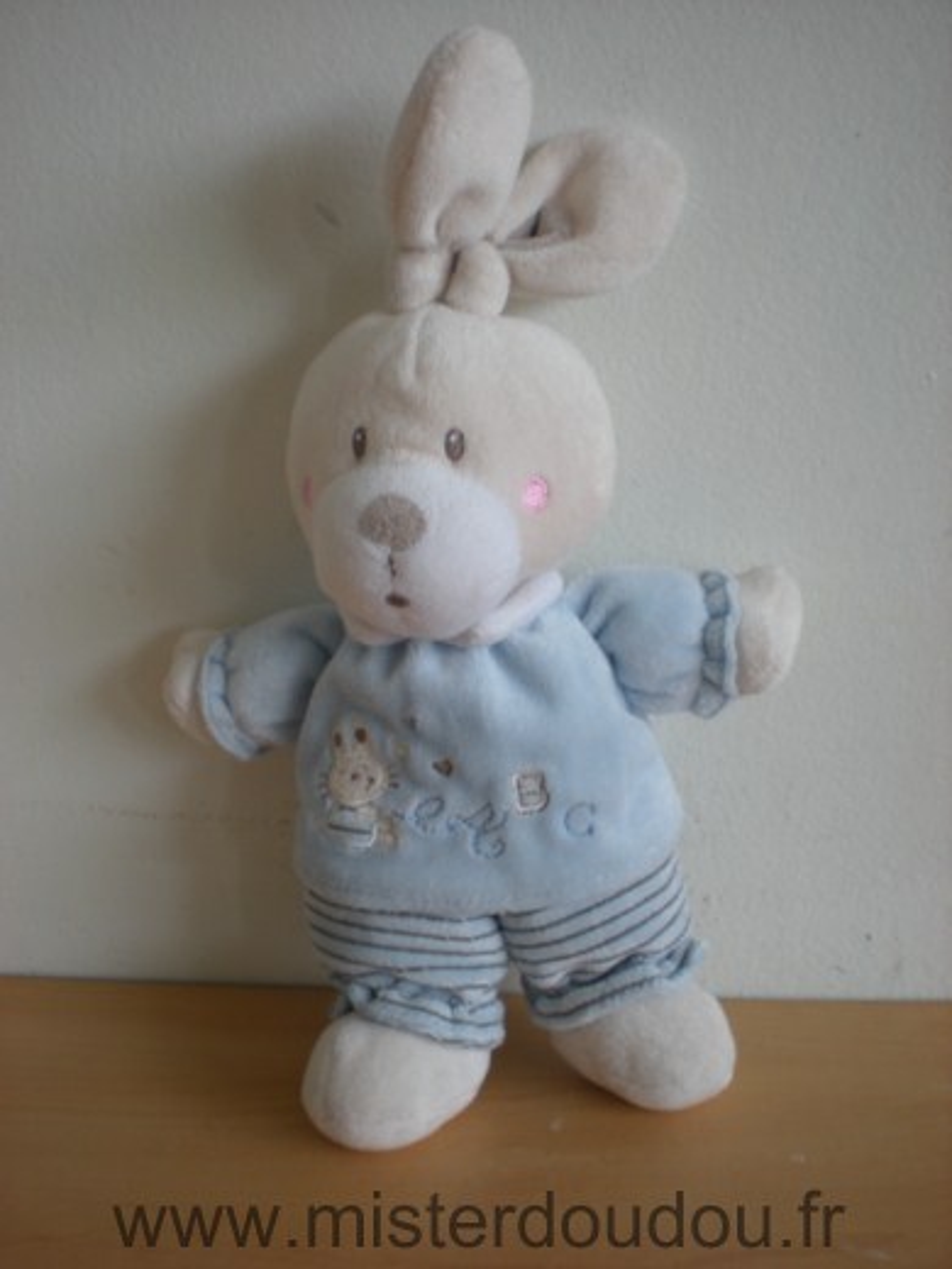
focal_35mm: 38
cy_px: 634
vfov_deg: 49.0
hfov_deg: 37.7
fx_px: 1393
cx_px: 476
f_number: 3.1
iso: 64
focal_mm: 6.3
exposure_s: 1/11
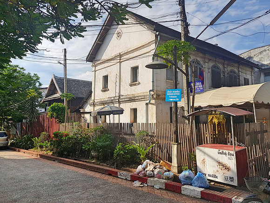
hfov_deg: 67.3
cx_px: 135
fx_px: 203
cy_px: 102
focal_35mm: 26
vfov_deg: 53.1
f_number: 1.7
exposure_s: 1/2440
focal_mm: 4.2
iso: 40
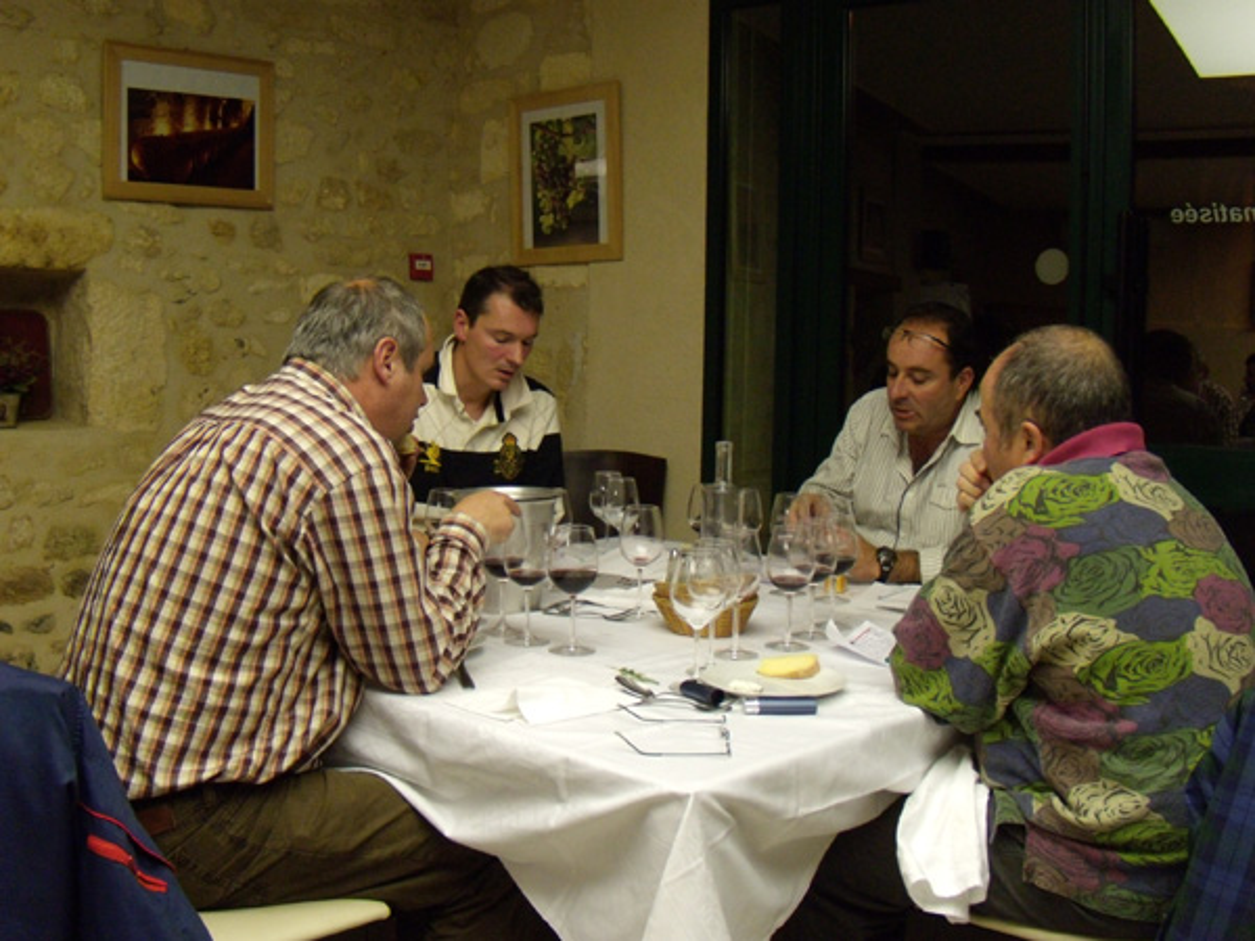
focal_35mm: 36
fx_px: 1305
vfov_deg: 39.7
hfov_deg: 51.4
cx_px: 628
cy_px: 470
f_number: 3.6
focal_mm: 6.4
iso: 400
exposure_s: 1/60
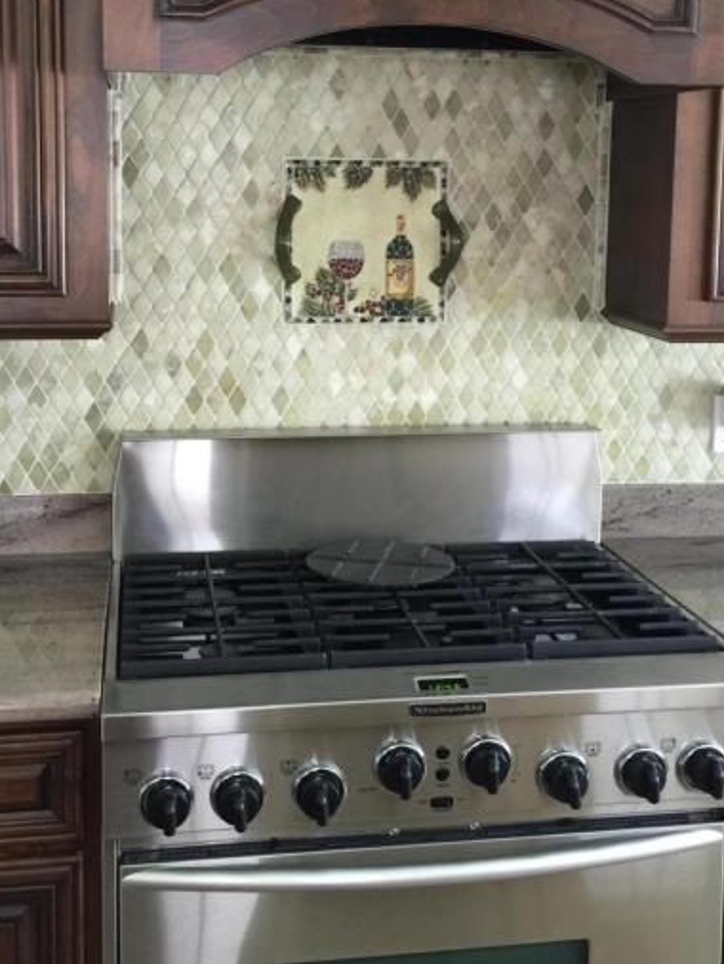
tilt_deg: -4.8
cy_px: 322
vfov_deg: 42.4
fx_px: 1226
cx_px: 335
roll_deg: -1.9
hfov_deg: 32.9
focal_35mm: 44
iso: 100
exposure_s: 1/10
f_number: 2.2
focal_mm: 4.15
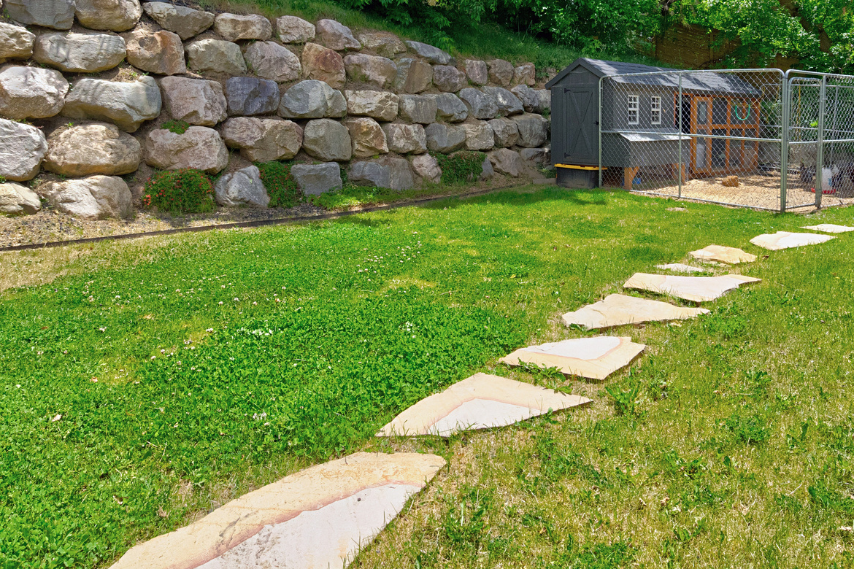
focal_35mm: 28
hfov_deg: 65.2
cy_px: 114
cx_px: 485
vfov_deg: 44.2
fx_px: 664
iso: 1250
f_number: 9
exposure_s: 1/640
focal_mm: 16
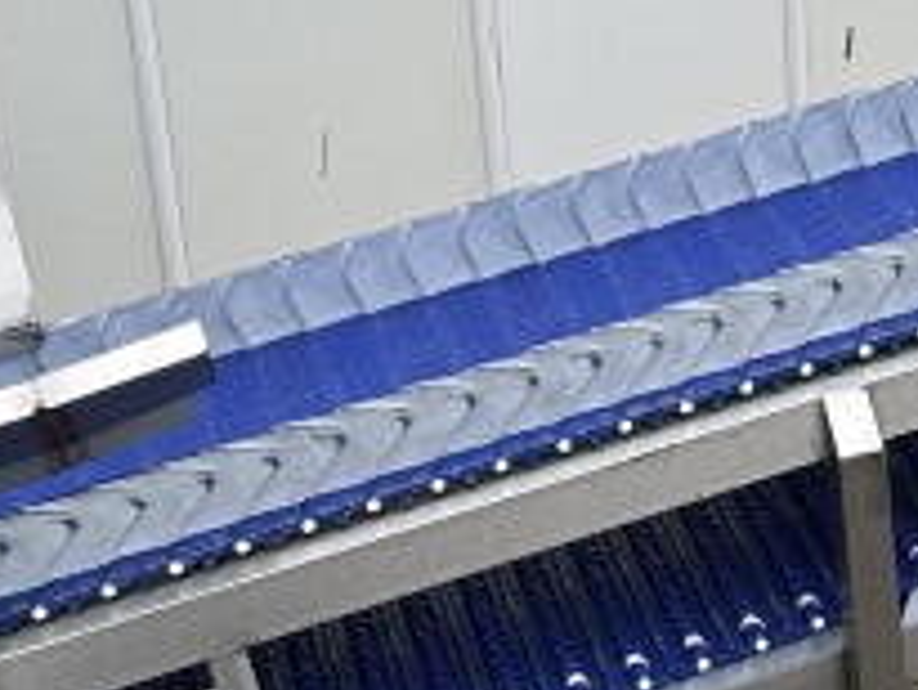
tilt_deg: -21.6
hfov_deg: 15.9
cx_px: 1021
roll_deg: +1.7
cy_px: 206
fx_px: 3184
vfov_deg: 12.3
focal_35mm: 120
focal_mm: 6.86
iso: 80
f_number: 1.78
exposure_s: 1/791
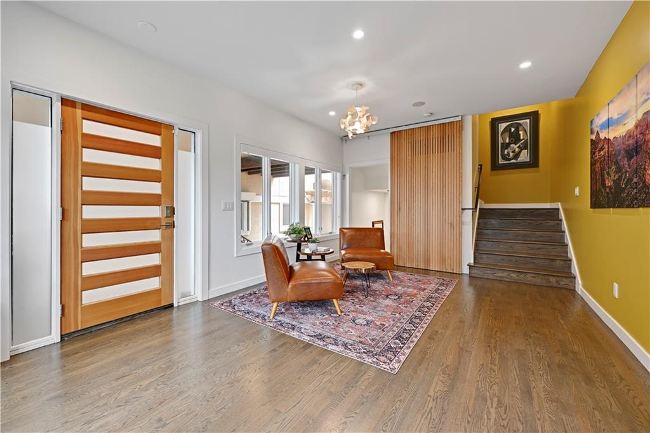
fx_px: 253
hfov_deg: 104.3
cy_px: 216
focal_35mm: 14
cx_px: 325
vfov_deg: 81.2
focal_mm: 14
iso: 100
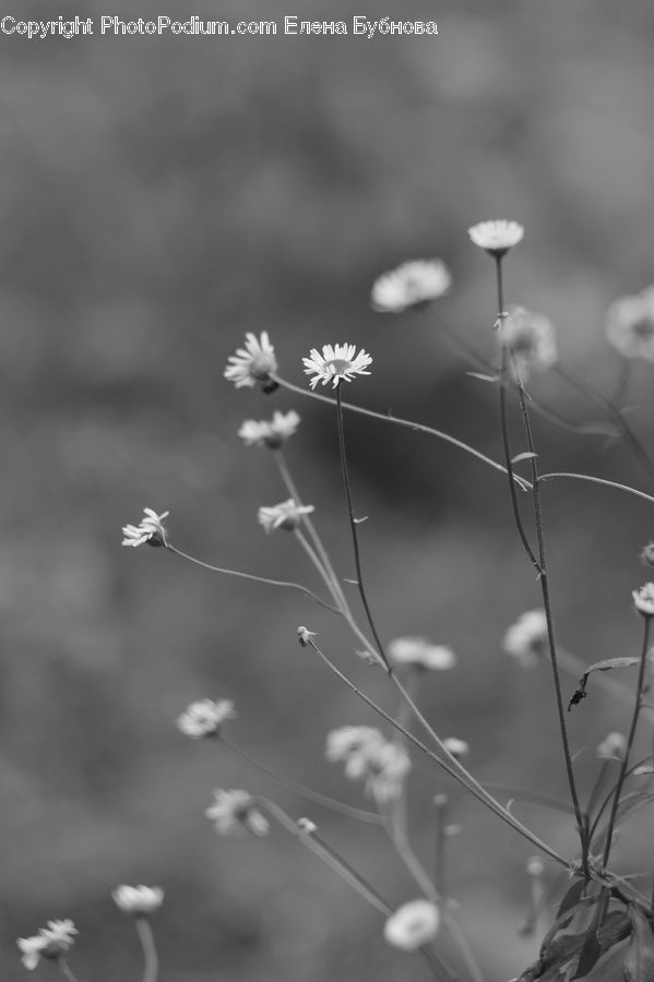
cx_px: 327
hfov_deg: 15.7
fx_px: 2373
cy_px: 491
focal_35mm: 87
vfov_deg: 23.4
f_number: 2
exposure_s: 1/400
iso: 250
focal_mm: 58
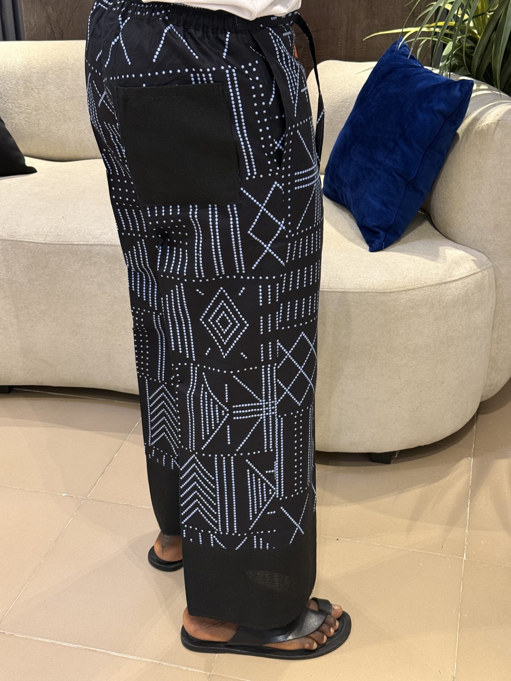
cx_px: 256
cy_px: 340
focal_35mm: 48
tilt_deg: -26.7
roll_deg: -0.7
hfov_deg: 30.3
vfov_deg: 39.7
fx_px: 945
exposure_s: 1/33
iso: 320
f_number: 1.78
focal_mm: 6.76
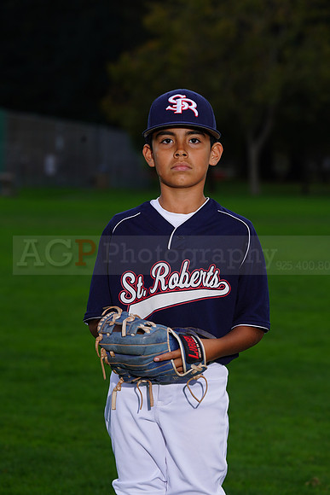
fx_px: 2432
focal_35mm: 177
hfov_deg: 7.8
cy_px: 248
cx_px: 165
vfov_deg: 11.6
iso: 160
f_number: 8
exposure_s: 1/250
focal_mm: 177
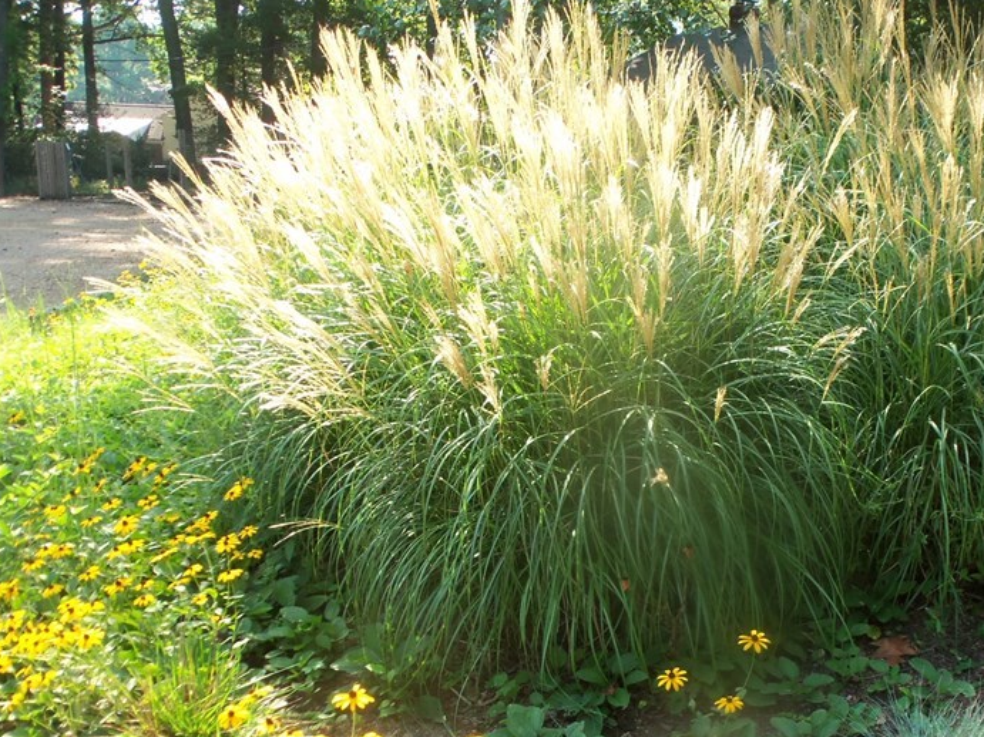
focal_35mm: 43
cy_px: 535
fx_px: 1222
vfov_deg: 33.1
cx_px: 676
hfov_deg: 43.1
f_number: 3.4
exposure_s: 1/100
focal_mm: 5.2
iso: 80
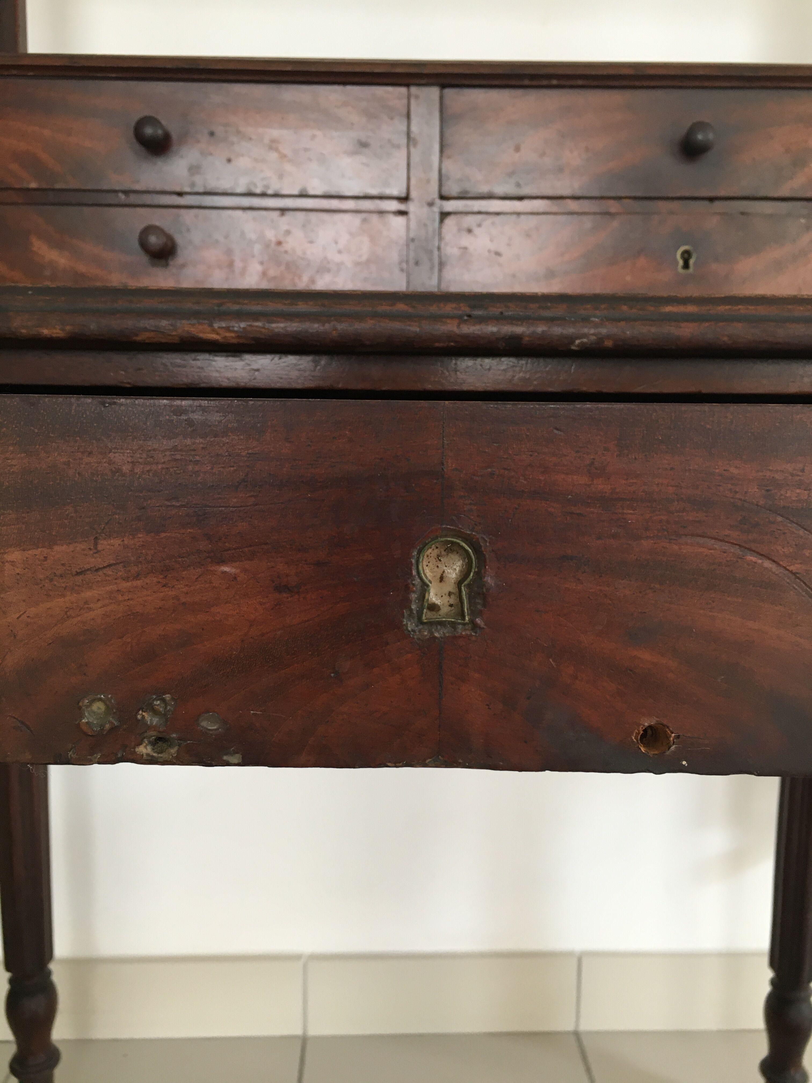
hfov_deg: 48.2
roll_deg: -1.1
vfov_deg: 61.7
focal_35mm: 29
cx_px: 406
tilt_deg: -7.5
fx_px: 907
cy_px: 542
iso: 100
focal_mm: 4.15
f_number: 2.2
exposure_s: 1/33
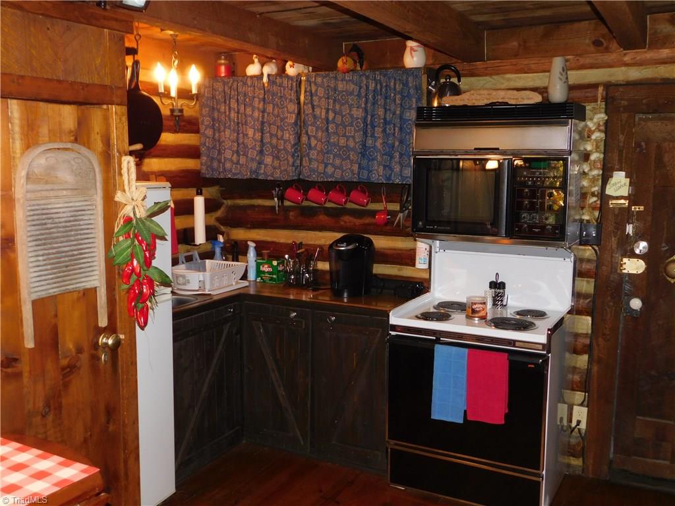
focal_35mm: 36
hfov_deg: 51.4
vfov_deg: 39.7
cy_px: 253
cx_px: 338
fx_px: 702
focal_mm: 6.3
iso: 220
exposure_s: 1/30
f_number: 3.5
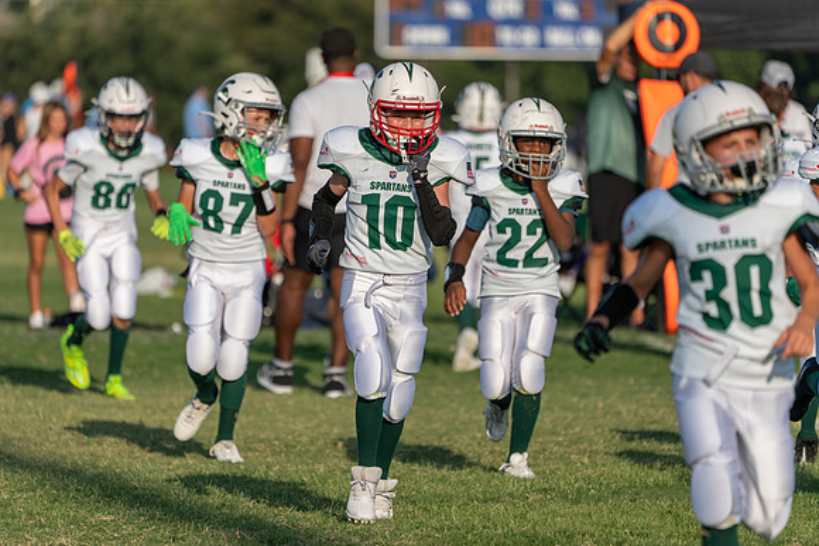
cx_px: 410
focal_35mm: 364
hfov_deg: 5.7
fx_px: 8283
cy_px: 273
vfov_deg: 3.8
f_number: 5.6
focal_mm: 364
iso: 250
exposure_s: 1/1250
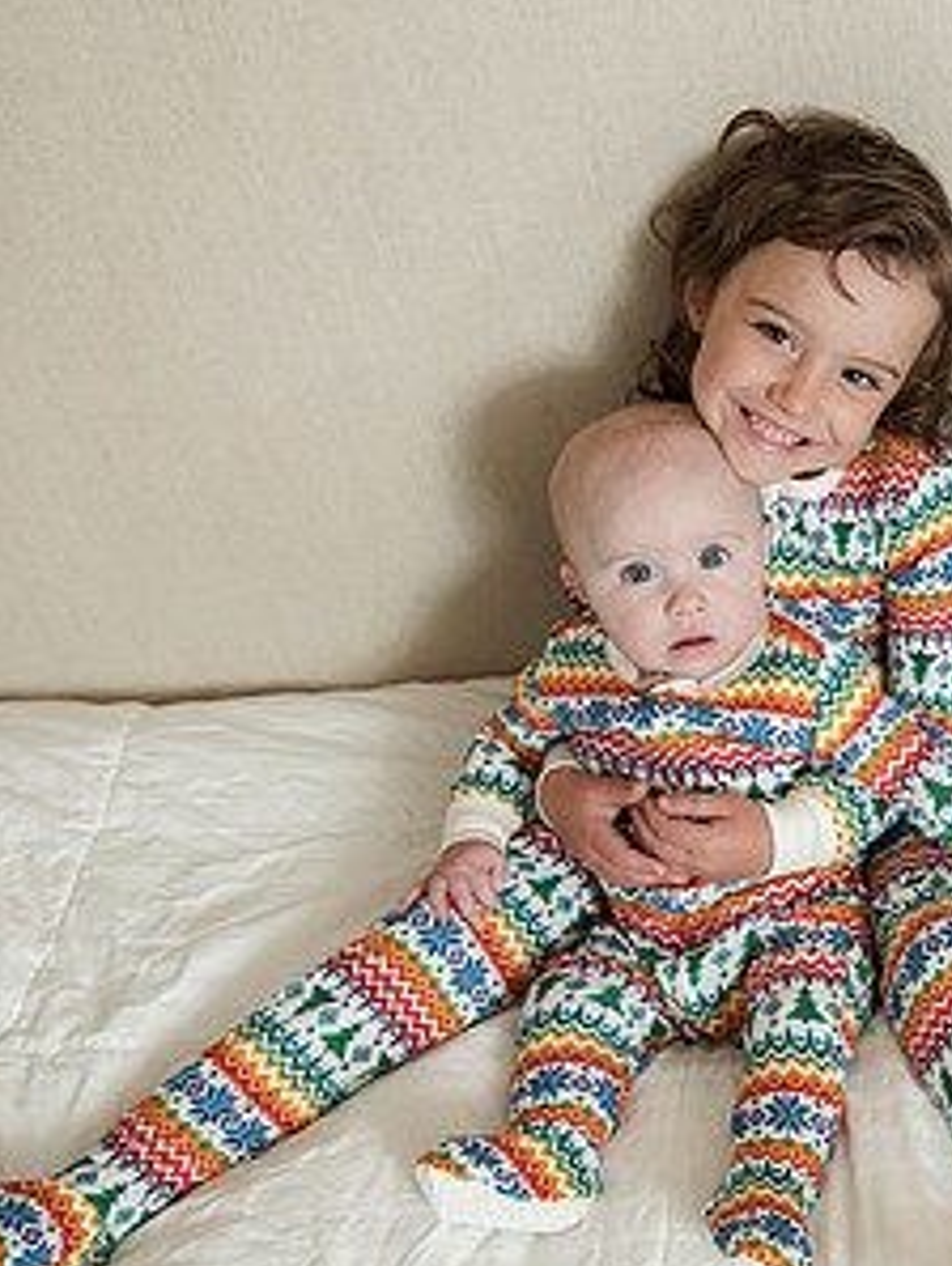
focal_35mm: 62
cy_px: 652
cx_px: 1171
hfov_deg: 21.8
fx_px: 2270
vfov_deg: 31.2
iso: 400
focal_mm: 32
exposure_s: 1/160
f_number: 5
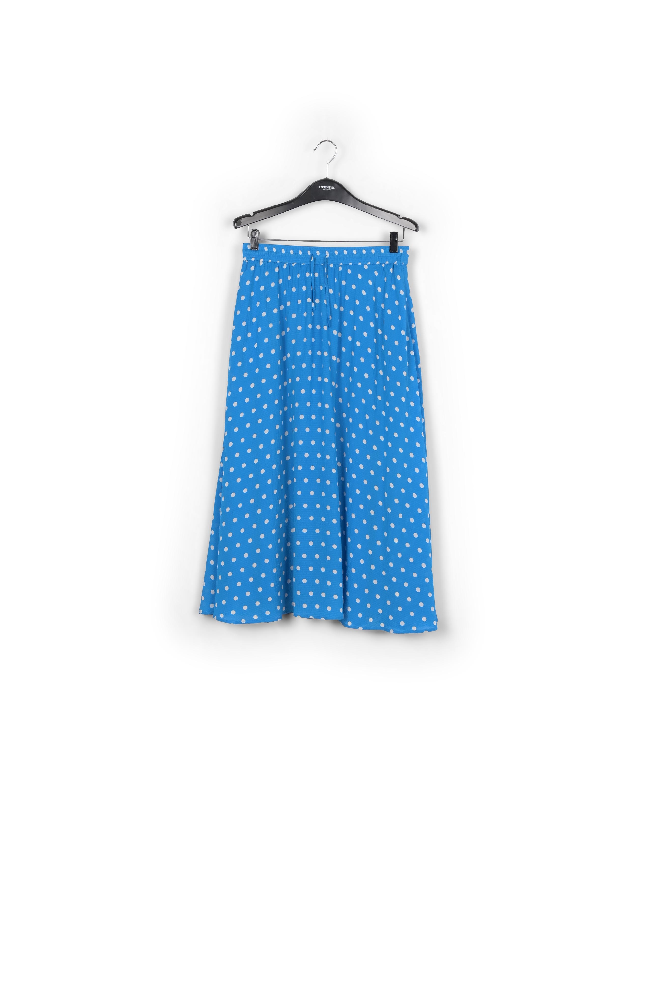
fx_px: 1010
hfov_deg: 35.9
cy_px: 491
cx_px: 328
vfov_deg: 51.9
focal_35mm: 37
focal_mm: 37
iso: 100
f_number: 13
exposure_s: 1/125
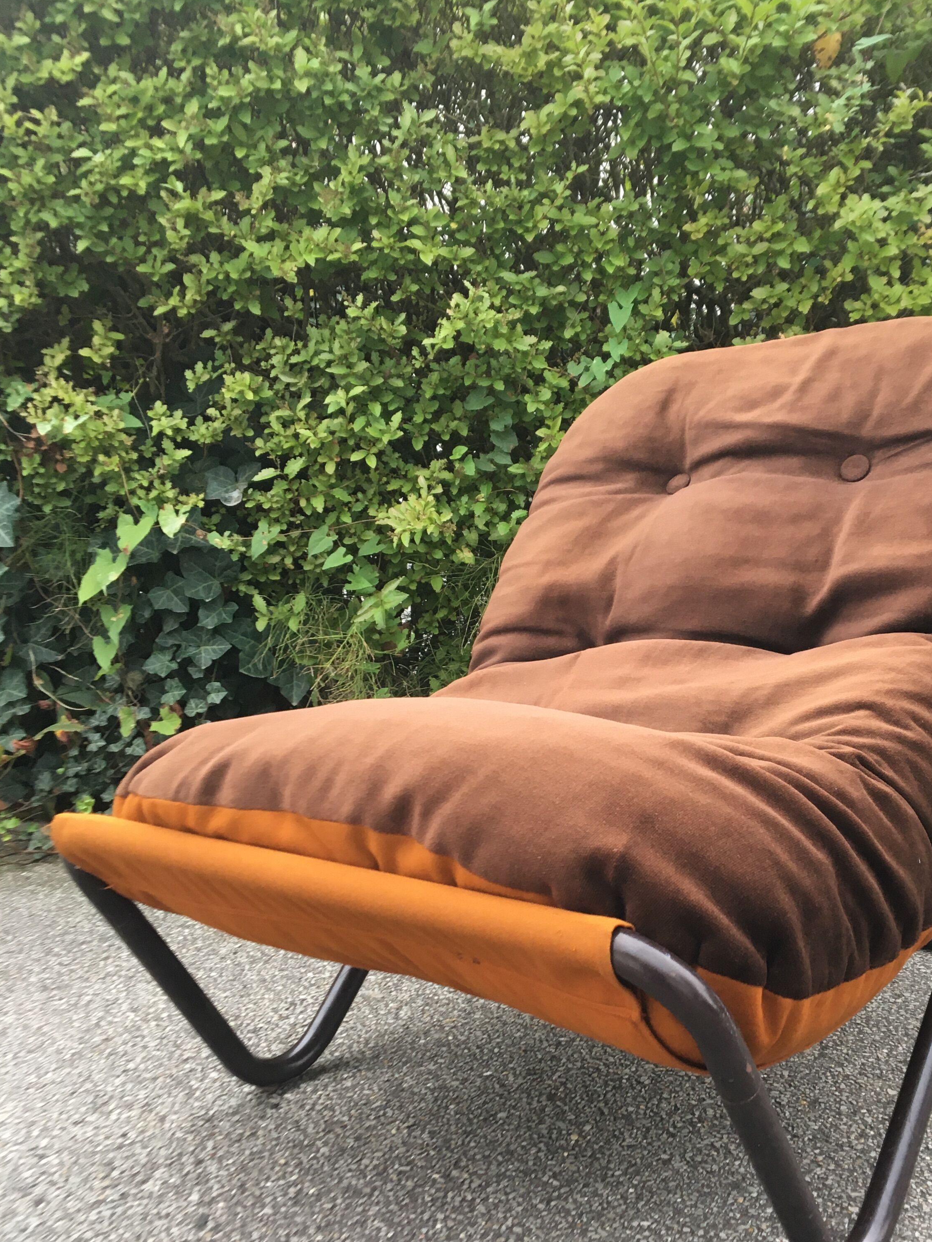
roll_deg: +2.2
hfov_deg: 36.5
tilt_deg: -12.2
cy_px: 718
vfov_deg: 47.7
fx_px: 1400
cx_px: 615
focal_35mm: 39
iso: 64
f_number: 2.2
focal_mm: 4.15
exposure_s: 1/33
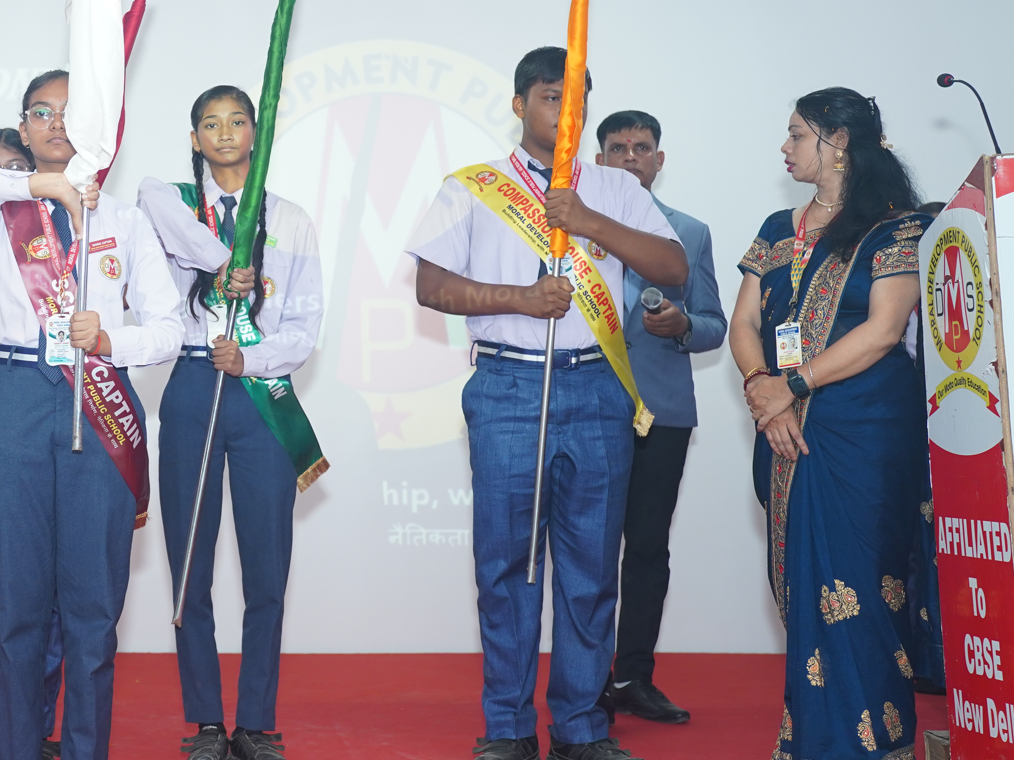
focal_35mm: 69
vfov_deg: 21.2
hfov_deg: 27.0
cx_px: 68
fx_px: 2021
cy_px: 240
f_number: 2.8
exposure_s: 1/160
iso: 800
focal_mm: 37
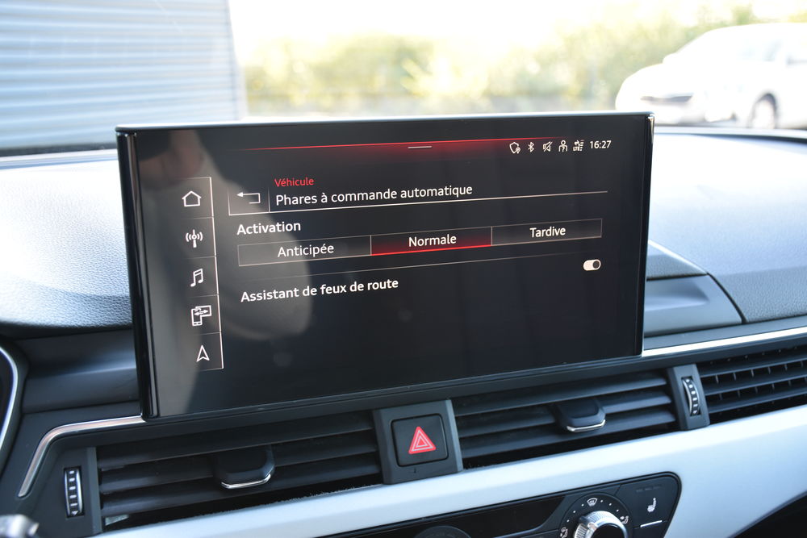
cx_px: 404
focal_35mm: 39
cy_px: 269
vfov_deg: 34.2
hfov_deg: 49.5
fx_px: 874
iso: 720
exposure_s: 1/60
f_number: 4
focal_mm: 26
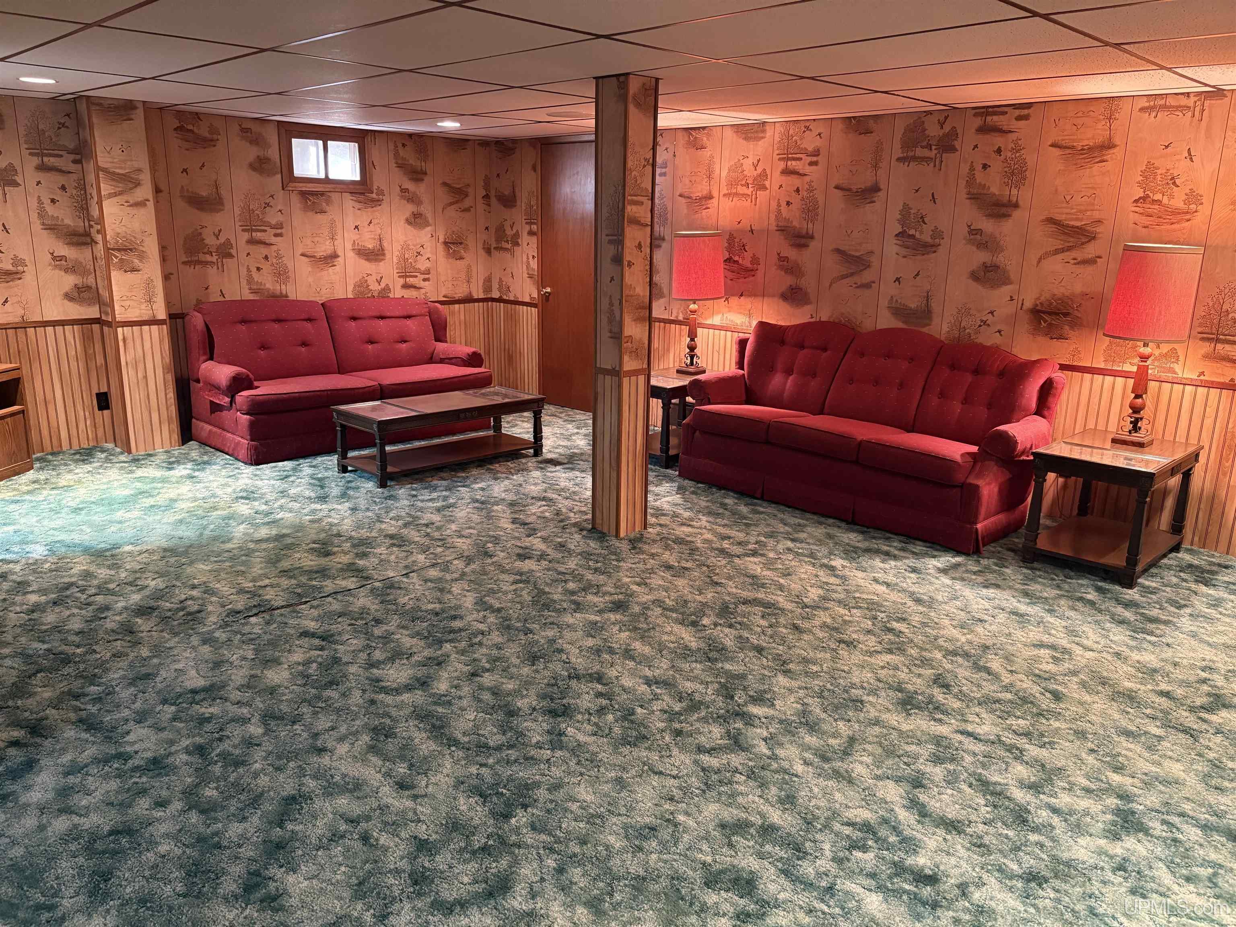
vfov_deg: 53.1
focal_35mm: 26
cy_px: 464
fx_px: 928
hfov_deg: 67.3
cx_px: 618
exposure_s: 1/40
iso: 500
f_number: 1.6
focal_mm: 5.96
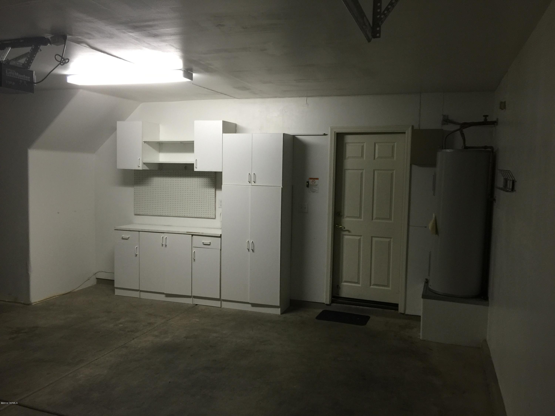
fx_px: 465
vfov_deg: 48.2
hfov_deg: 61.7
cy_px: 208
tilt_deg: -5.1
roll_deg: -1.0
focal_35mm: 29
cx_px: 278
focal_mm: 4.15
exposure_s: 1/15
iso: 80
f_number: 2.2
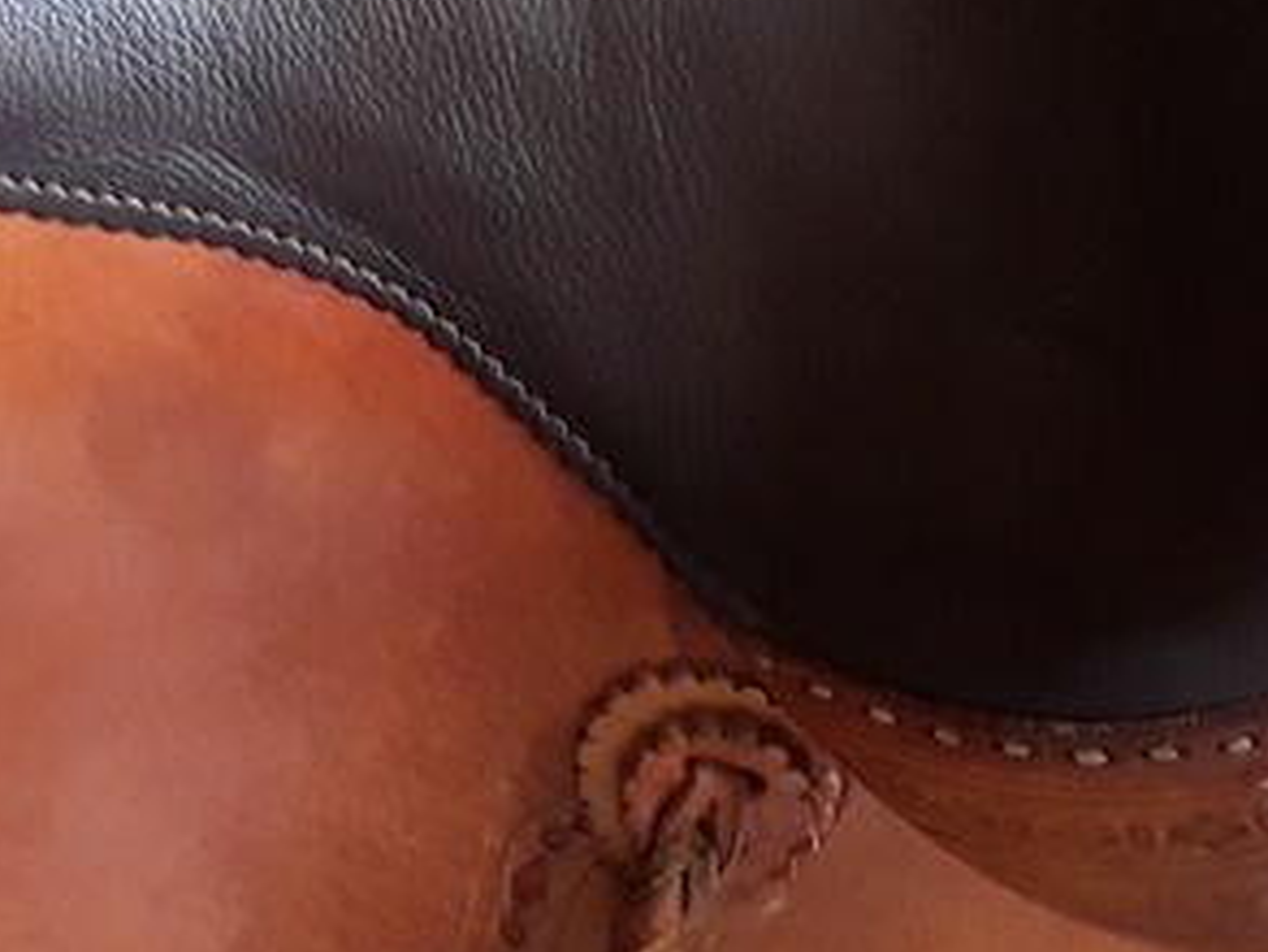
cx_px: 190
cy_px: 100
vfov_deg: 15.9
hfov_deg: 21.0
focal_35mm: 92
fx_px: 3371
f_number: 1.9
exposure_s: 1/33
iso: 80
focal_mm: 2.91
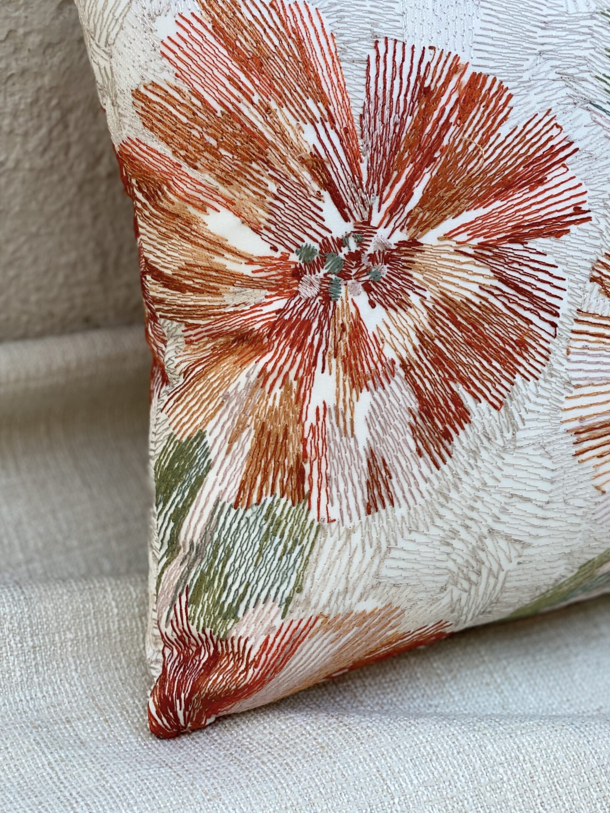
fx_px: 1598
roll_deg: -7.1
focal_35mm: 68
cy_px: 295
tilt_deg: -30.7
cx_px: 273
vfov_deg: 28.4
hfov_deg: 21.6
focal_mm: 6
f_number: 2
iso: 64
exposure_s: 1/122
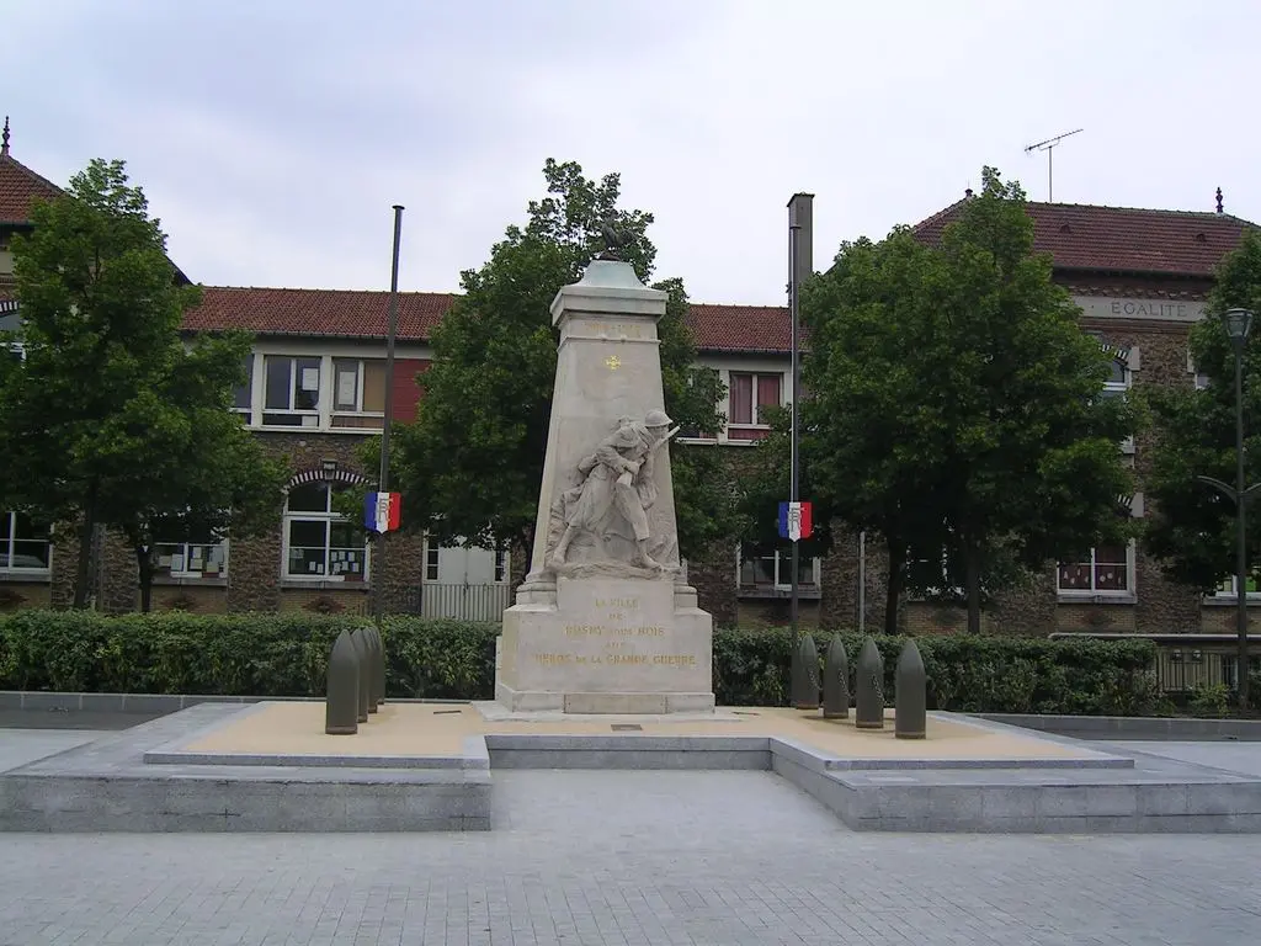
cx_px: 630
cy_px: 473
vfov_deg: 39.7
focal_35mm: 36
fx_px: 1311
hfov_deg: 51.4
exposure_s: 1/355
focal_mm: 5.6
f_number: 4.8
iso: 50
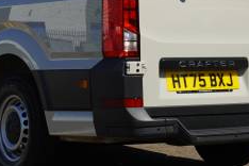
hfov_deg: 16.1
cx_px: 88
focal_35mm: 127
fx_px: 881
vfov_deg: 10.6
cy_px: -19
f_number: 9
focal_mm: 31
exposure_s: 1/125
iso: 100
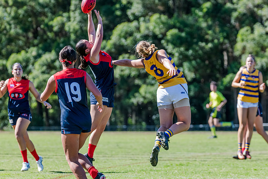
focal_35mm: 236
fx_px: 1758
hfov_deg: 8.7
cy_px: 90
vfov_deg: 5.8
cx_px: 134
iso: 800
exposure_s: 1/1600
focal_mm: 220
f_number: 6.3
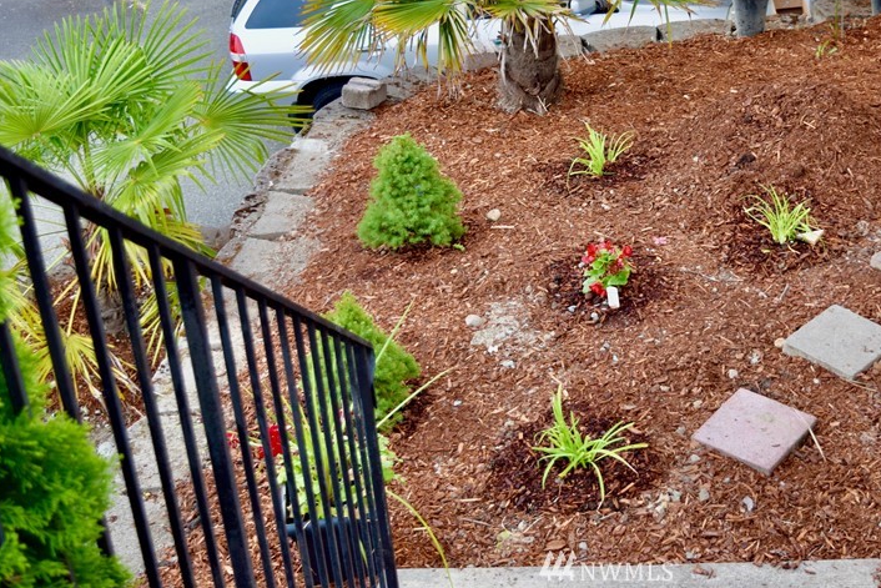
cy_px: 161
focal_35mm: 60
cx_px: 609
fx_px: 1469
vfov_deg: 22.5
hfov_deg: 33.0
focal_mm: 26
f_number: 4.5
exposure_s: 1/80
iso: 400
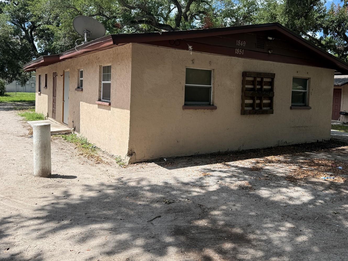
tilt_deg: -2.5
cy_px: 105
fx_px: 292
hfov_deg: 61.6
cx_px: 188
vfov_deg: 47.9
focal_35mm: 29
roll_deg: -2.1
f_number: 1.78
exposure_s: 1/2370
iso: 80
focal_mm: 6.76
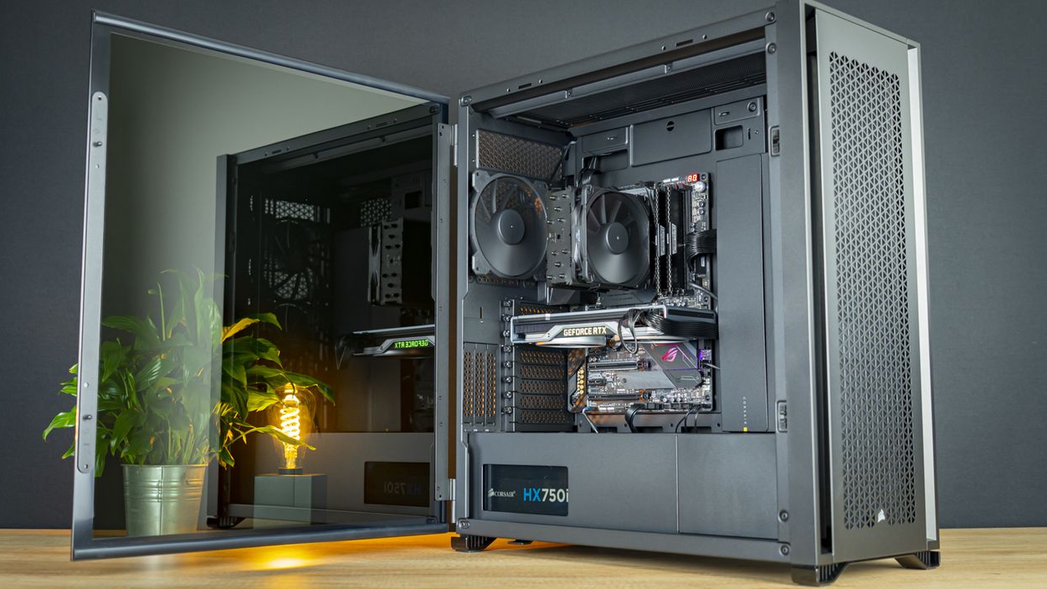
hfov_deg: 45.5
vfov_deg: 26.5
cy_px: 289
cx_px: 517
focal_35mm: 45
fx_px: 1249
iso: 400
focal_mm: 28
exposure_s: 1/10
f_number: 2.8
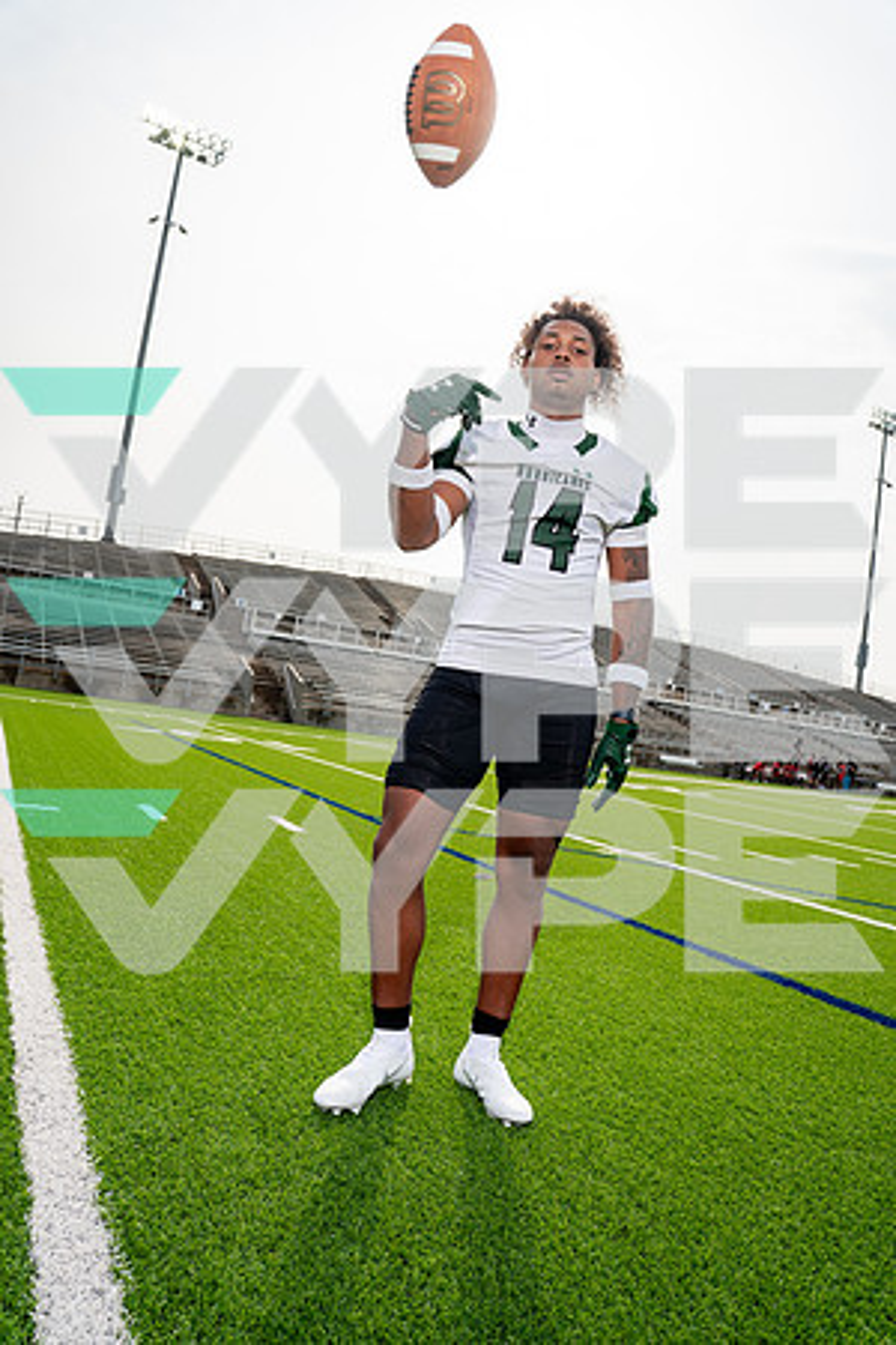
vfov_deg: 71.5
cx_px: 448
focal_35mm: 25
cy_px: 672
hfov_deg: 51.3
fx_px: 933
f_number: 5.6
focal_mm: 25
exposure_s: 1/500
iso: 100
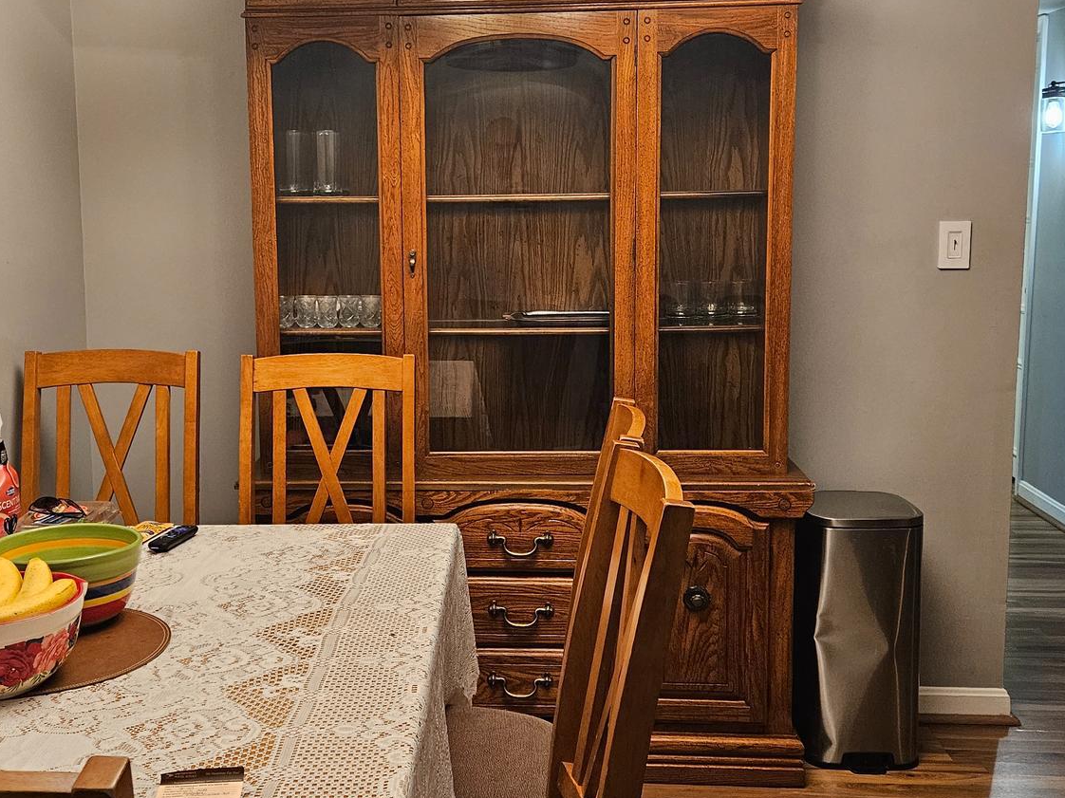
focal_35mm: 42
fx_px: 1292
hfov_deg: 44.7
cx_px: 465
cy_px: 340
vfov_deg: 34.3
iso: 400
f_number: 1.8
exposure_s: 1/120
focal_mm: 5.4
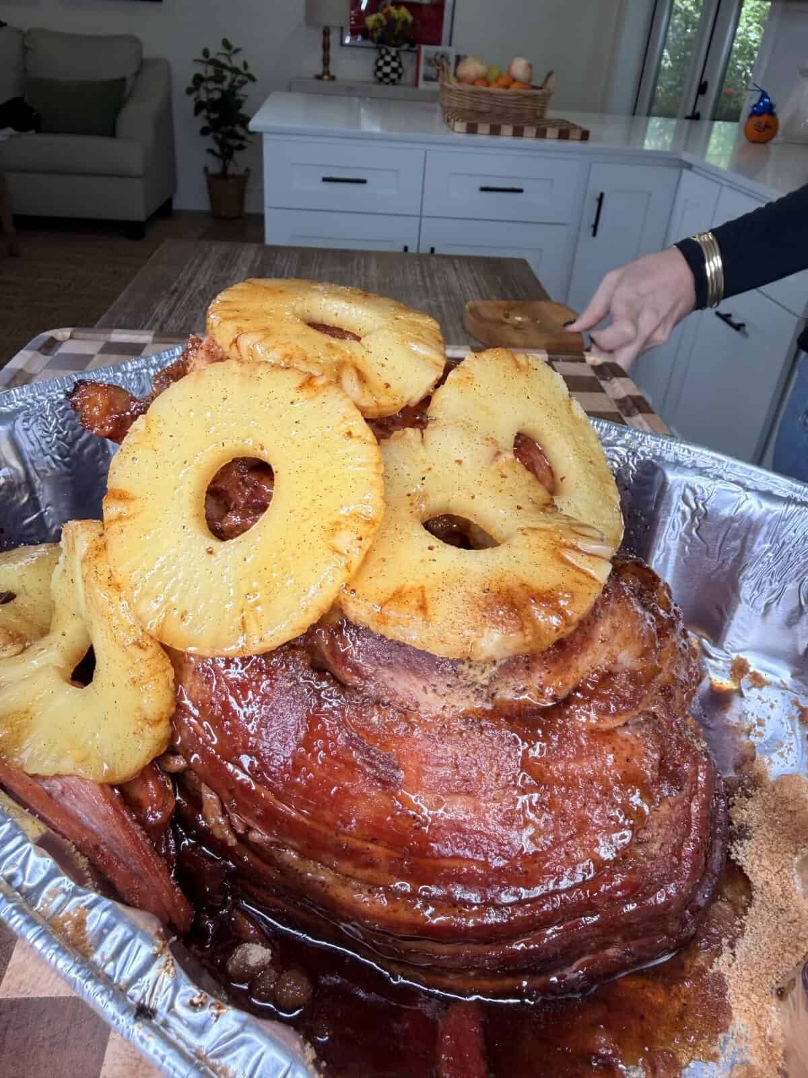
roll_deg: -4.5
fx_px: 747
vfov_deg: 71.6
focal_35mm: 24
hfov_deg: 56.8
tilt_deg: -31.4
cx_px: 404
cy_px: 539
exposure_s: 1/120
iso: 40
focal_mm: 2.22
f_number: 2.2
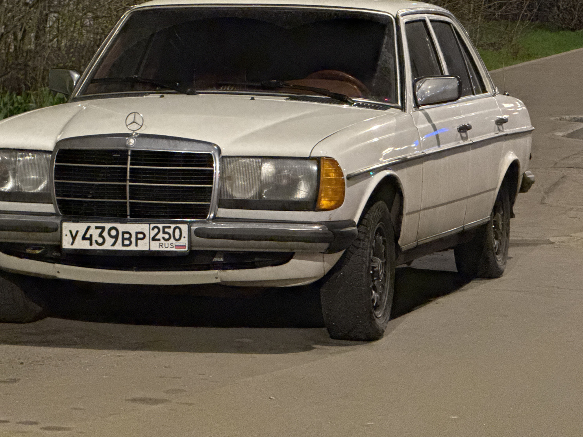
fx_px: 2729
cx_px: 192
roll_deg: -0.6
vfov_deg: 9.2
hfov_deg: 12.2
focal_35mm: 162
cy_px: 157
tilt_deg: -4.2
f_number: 2.8
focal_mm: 15.66
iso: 2500
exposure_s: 1/32
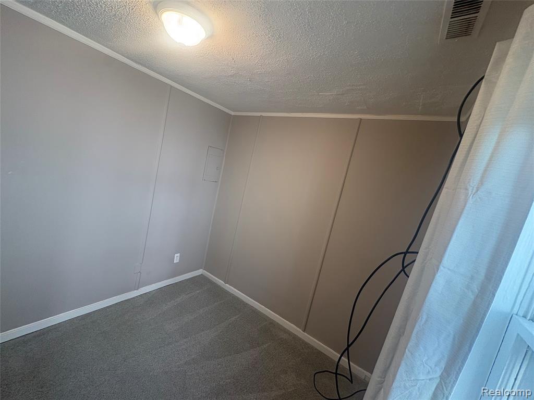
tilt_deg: -6.2
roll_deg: -13.1
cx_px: 267
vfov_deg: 85.7
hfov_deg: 102.1
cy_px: 200
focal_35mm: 14
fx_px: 216
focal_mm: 2.22
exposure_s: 1/60
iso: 160
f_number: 2.2
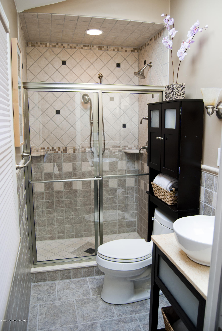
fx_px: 249
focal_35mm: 27
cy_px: 166
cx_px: 111
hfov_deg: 48.0
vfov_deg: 67.3
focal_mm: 18
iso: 200
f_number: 4.5
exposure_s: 1/80
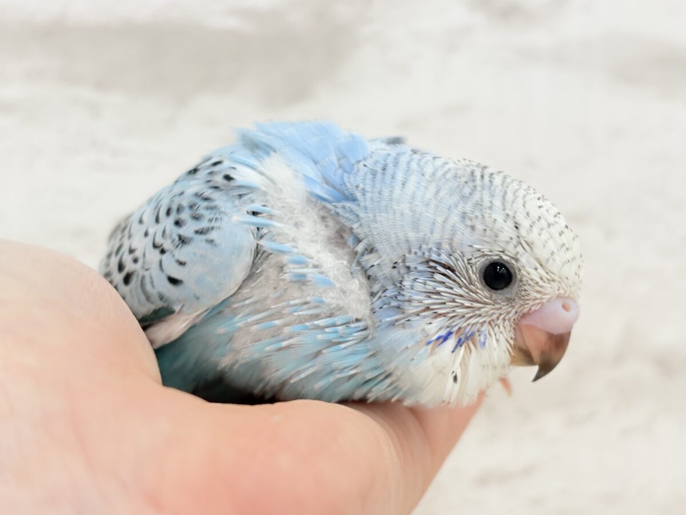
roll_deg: -0.8
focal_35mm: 52
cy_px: 258
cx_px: 343
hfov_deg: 36.8
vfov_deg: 28.0
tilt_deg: -2.9
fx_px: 1031
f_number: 1.6
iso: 50
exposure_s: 1/50
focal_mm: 5.96
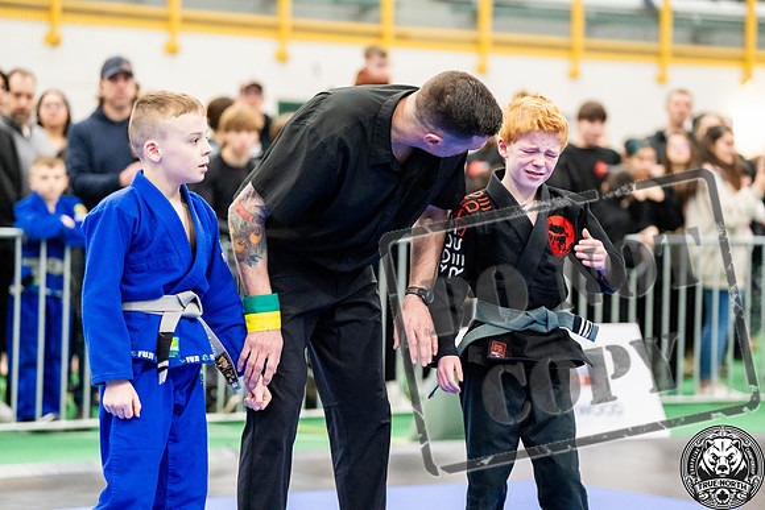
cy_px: 255
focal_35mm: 120
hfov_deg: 17.1
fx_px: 2550
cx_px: 382
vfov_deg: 11.4
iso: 6400
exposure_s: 1/500
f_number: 2.8
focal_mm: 120
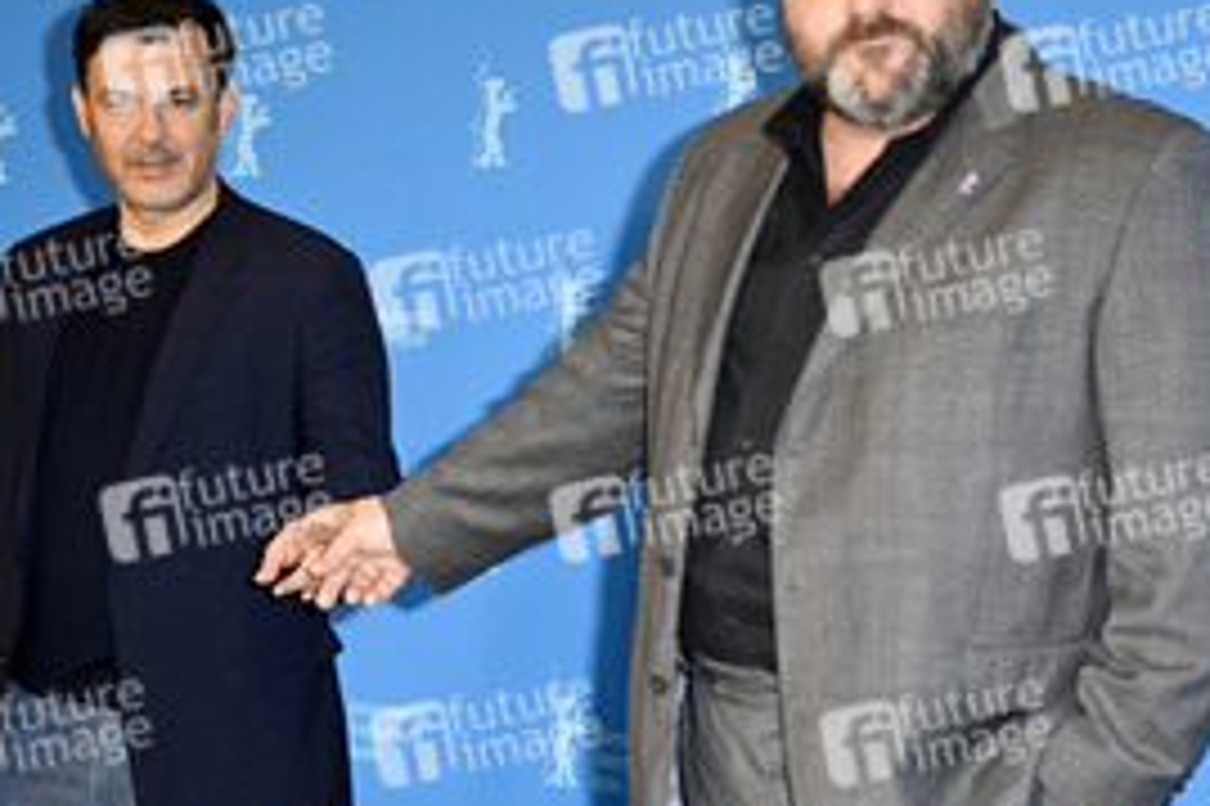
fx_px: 4400
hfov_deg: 15.7
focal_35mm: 131
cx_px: 547
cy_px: 396
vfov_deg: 10.5
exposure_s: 1/250
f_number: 5
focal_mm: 78
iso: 1250
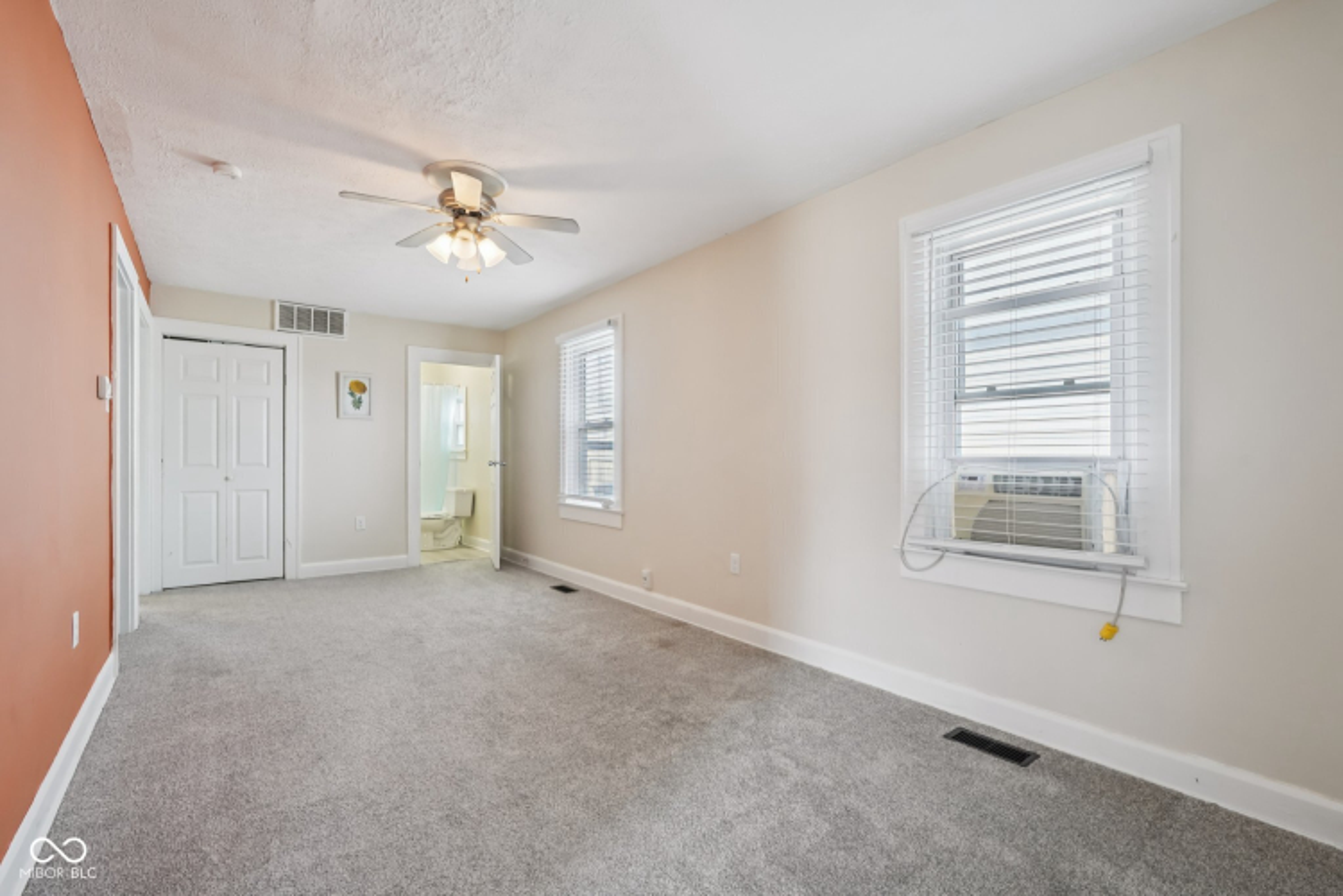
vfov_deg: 73.7
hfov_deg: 96.7
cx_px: 672
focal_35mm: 16
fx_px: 597
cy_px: 448
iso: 800
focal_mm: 16
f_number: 8
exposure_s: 1/30
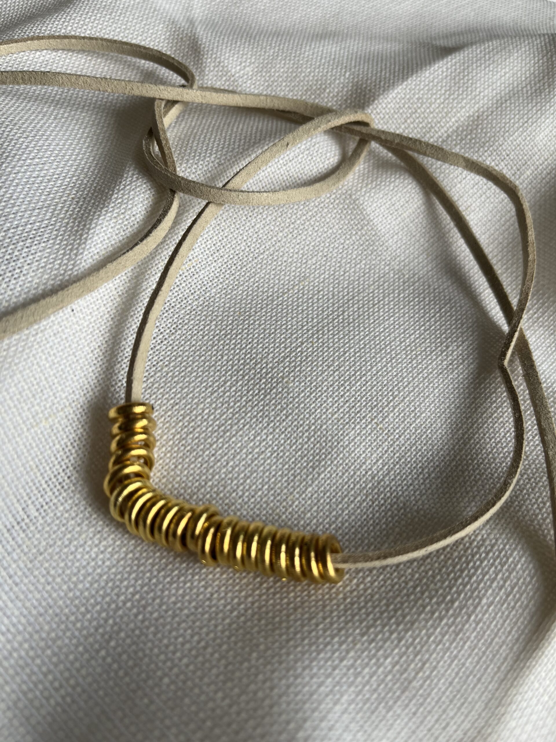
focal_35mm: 26
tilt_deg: -59.3
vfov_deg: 67.3
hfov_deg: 53.1
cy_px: 371
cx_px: 278
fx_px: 557
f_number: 1.6
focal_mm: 5.1
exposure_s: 1/122
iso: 40
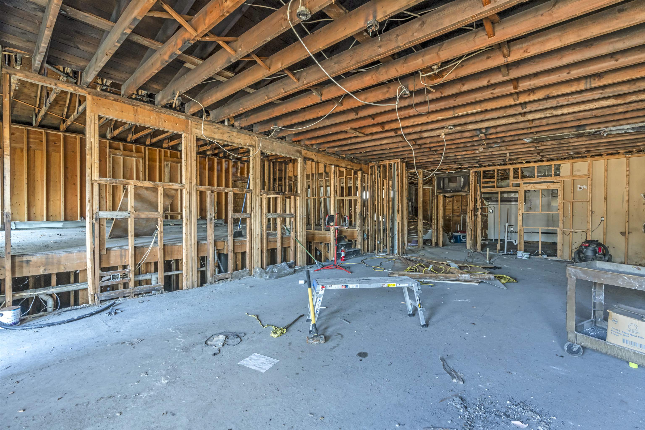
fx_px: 287
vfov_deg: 73.8
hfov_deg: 96.7
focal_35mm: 16
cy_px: 215
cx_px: 322
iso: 1600
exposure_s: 1/6
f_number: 8
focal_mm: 16
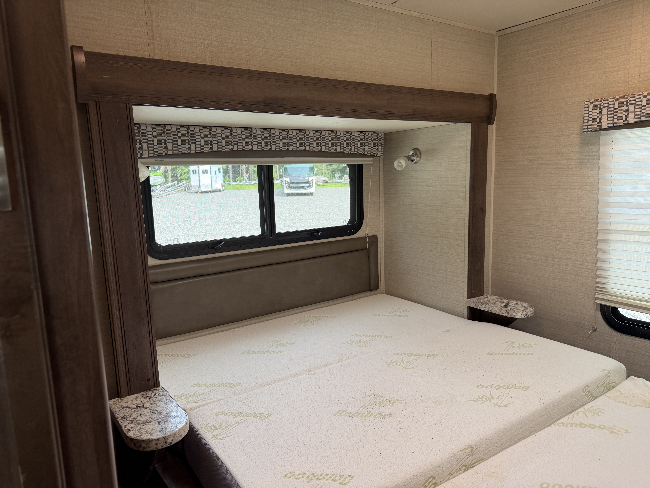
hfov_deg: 71.6
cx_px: 325
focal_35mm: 24
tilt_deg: -9.4
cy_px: 244
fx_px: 451
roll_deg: +2.8
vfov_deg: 56.8
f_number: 1.78
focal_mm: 6.76
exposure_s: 1/121
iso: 125
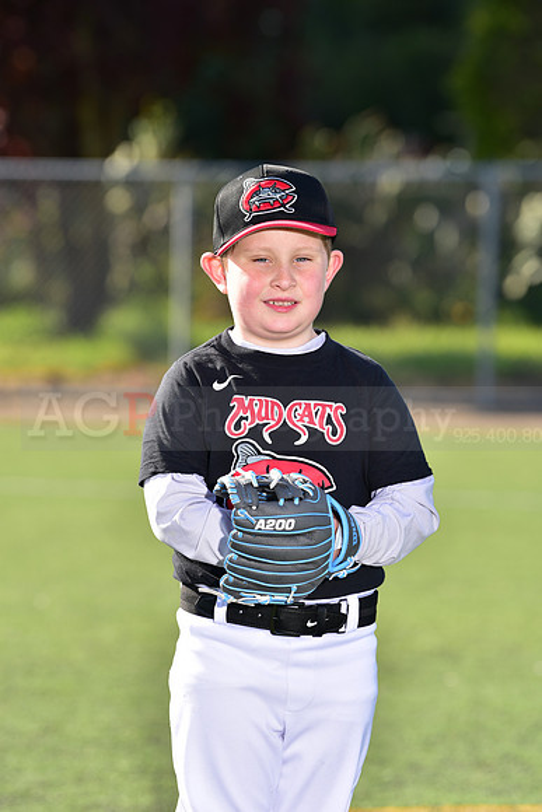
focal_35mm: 185
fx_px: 4175
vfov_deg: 11.1
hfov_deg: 7.4
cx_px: 271
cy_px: 406
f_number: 5
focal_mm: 185
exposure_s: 1/250
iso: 80
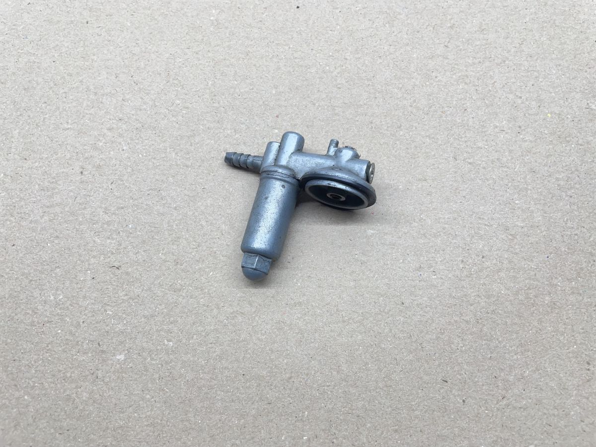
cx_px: 298
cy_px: 224
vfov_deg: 53.1
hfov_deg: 67.3
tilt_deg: -74.6
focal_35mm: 26
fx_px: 448
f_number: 1.6
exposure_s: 1/100
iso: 64
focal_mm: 4.2
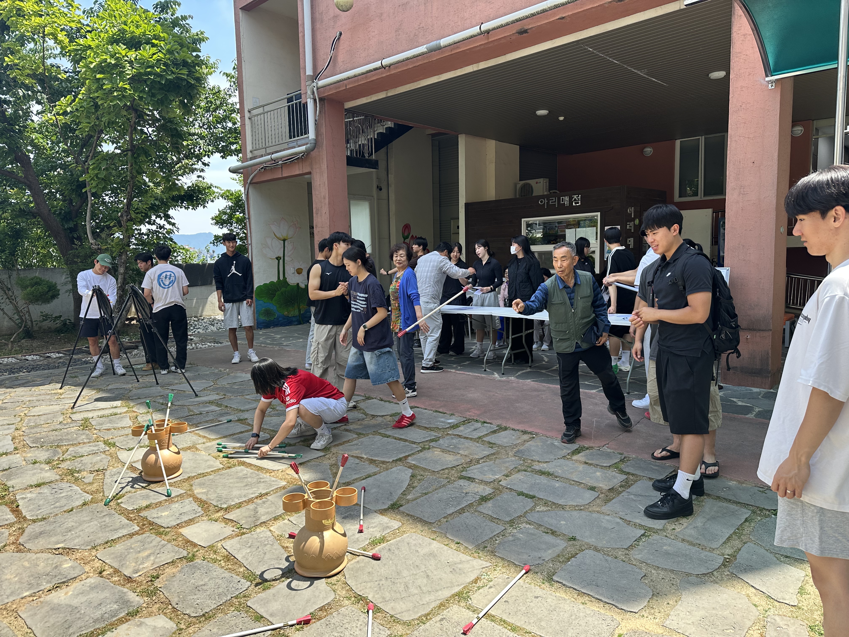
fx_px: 589
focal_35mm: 24
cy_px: 318
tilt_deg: -5.6
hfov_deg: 71.6
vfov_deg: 56.8
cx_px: 424
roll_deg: +0.5
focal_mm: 6.86
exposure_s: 1/879
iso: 80
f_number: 1.78
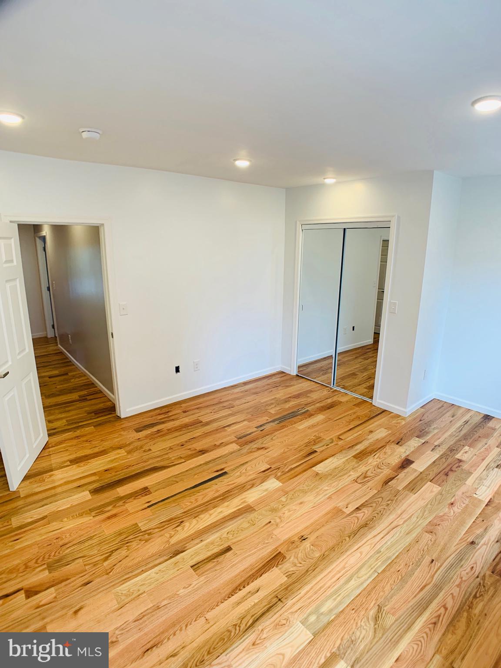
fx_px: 502
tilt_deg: -14.5
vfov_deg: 67.3
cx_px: 250
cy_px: 334
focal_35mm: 26
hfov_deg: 53.1
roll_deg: -2.2
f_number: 1.8
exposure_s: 1/121
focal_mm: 4.25
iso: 80
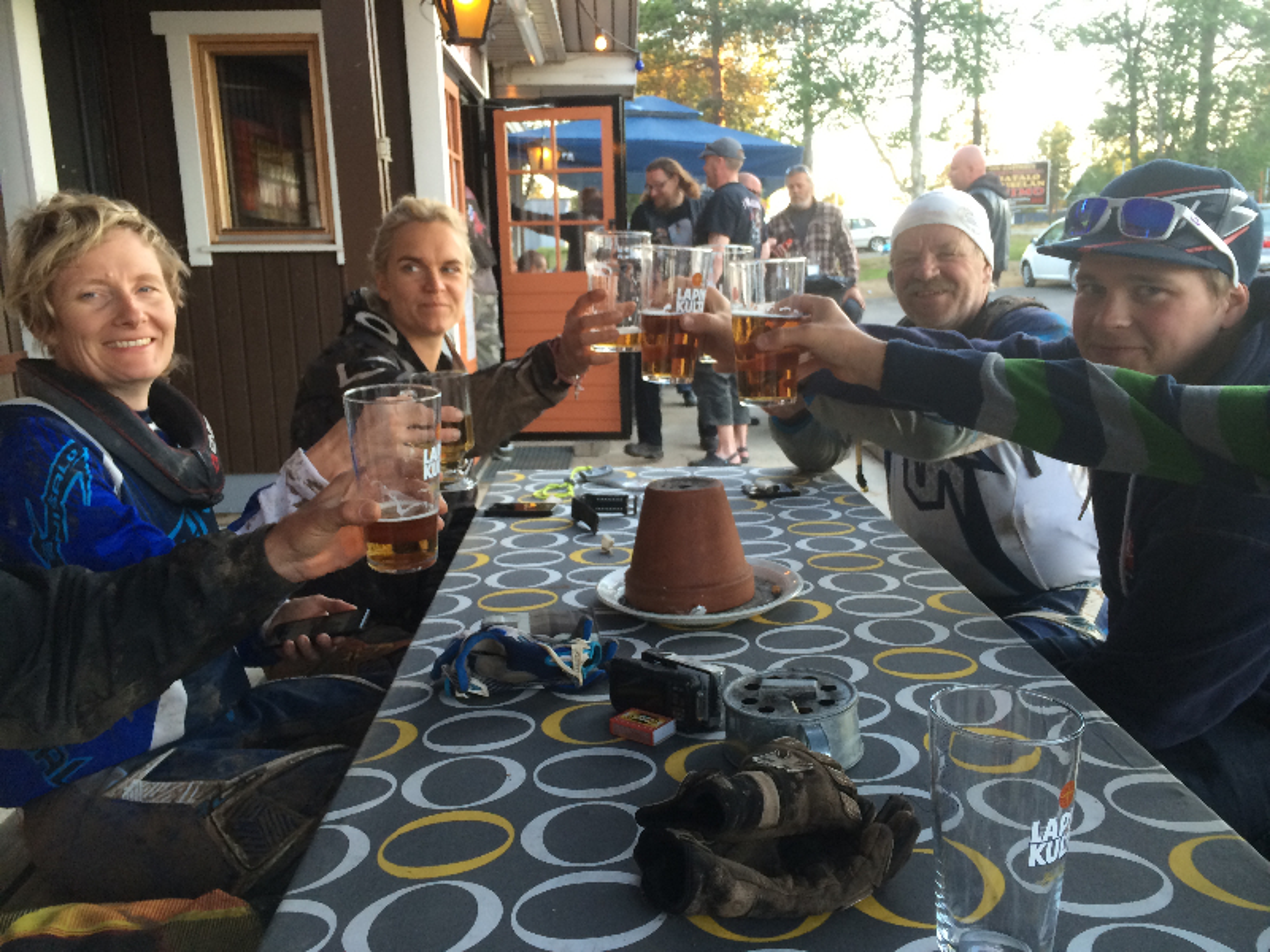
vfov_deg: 46.8
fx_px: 1101
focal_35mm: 30
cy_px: 476
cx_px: 635
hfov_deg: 60.0
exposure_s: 1/30
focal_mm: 4.12
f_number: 2.2
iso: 50
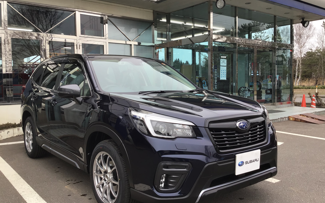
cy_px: 96
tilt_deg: -3.1
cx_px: 163
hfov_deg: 58.1
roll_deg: +0.6
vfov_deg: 38.3
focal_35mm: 33
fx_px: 292
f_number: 2.4
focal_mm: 3.3
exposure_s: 1/249
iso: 25
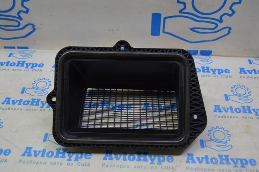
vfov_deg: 31.8
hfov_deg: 46.5
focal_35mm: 42
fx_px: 302
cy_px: 86
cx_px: 130
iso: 500
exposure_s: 1/60
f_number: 4
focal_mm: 28
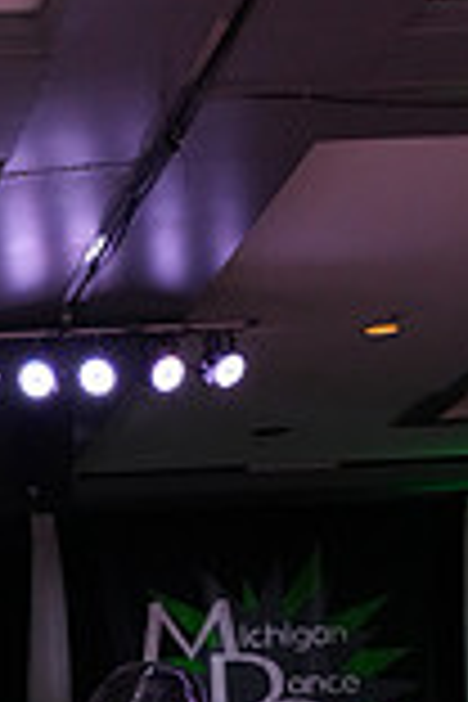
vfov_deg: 14.2
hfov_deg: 9.7
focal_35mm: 138
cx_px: -218
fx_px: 2691
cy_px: 958
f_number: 11
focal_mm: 37
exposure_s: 1/250
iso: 3200
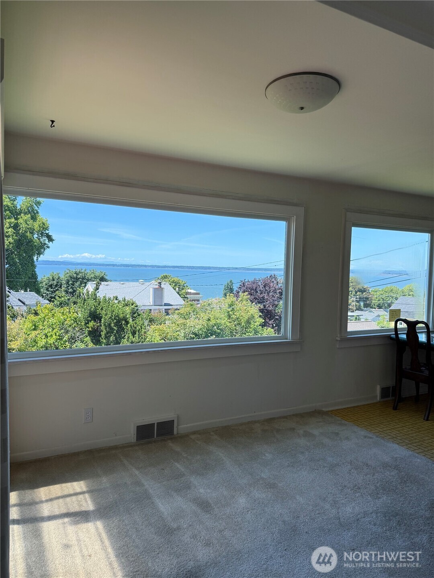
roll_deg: -2.2
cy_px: 289
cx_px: 217
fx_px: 401
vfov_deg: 71.6
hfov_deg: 56.8
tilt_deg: -2.2
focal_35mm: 24
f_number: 1.78
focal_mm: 6.76
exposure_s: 1/1361
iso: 100
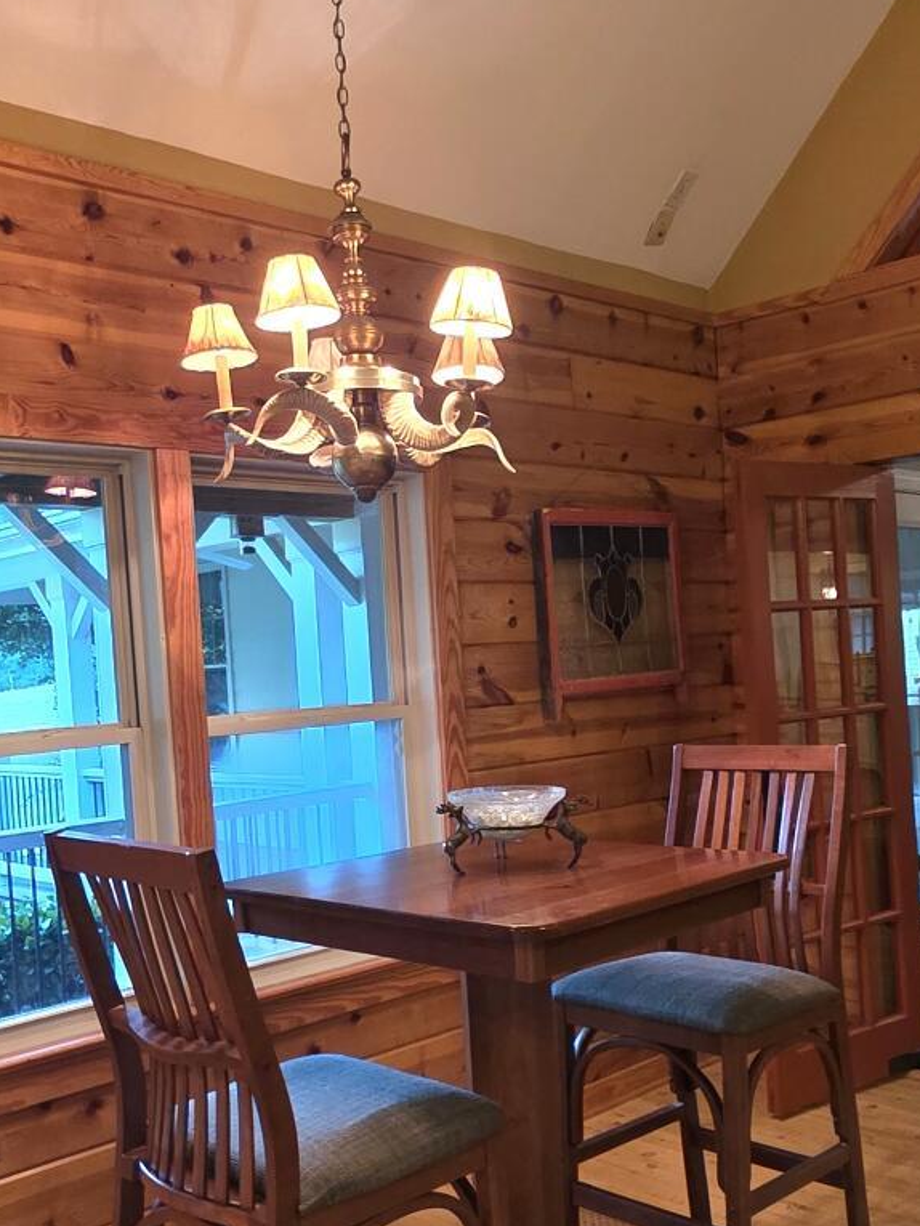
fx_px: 1205
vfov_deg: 53.6
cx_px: 401
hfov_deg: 41.7
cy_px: 731
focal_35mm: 34
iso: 400
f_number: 1.9
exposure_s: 1/60.2
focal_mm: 2.2
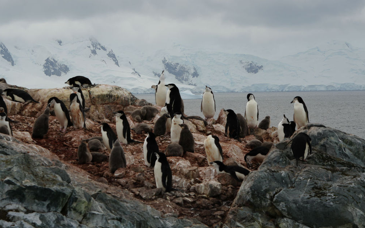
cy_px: 51
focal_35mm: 175
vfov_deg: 7.5
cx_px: 164
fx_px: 1741
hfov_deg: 12.0
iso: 100
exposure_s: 1/250
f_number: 11
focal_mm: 108
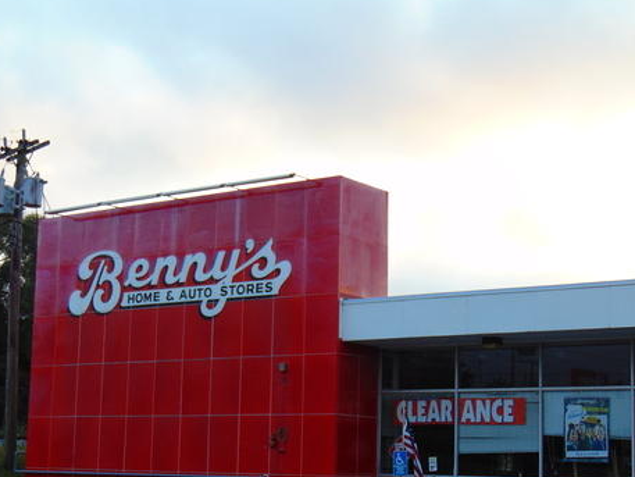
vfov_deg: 21.0
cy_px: 291
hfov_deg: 27.8
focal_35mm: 70
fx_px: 1284
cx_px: 293
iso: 80
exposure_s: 1/100
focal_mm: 9
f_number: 3.5
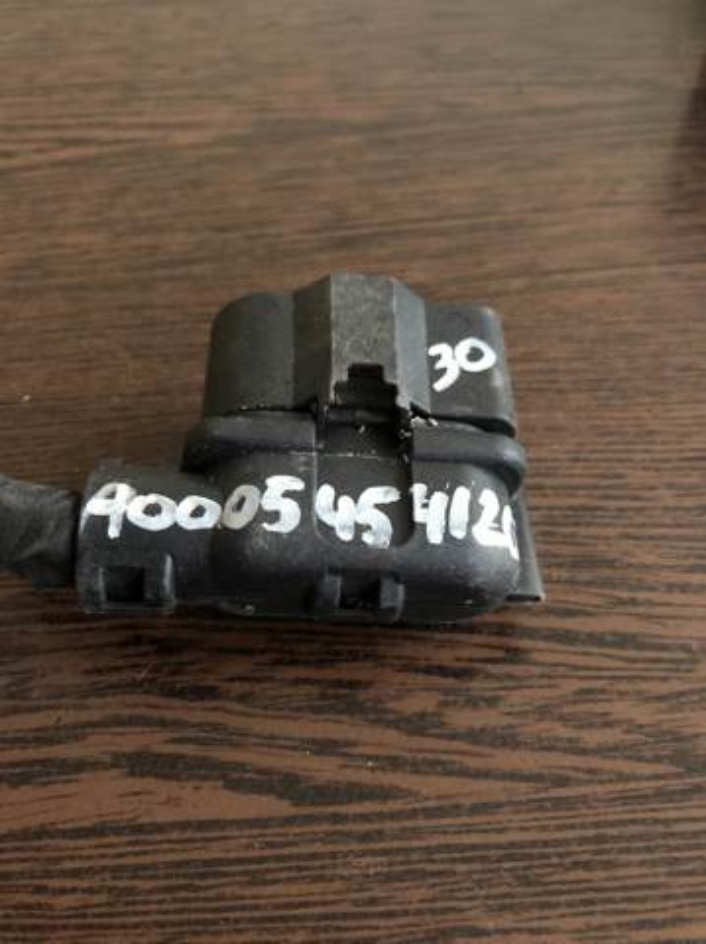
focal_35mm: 28
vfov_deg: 63.5
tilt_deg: -54.9
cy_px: 472
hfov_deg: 49.7
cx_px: 353
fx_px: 763
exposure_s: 1/4
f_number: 1.8
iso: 125
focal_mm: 4
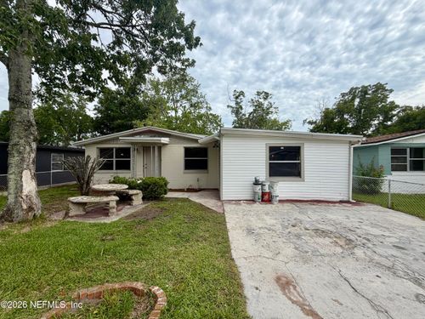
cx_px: 212
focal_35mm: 14
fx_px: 172
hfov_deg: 102.1
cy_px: 160
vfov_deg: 85.7
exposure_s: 1/770
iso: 25
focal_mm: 2.22
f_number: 2.2
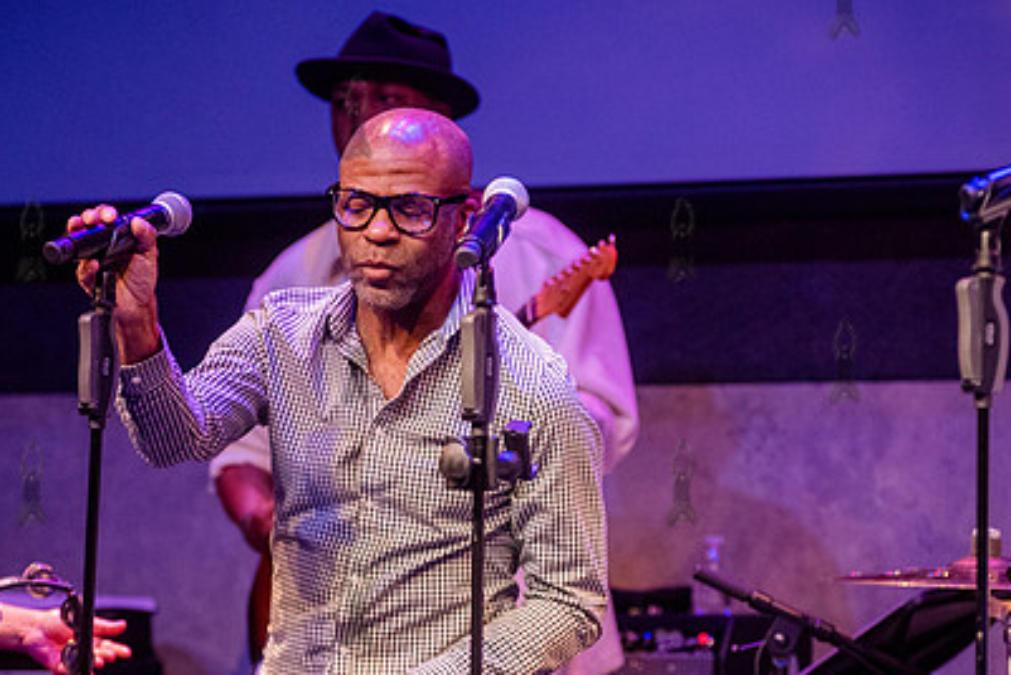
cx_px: 355
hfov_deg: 9.2
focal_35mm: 224
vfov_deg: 6.1
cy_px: 359
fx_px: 6295
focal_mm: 155
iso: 6400
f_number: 4
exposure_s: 1/400
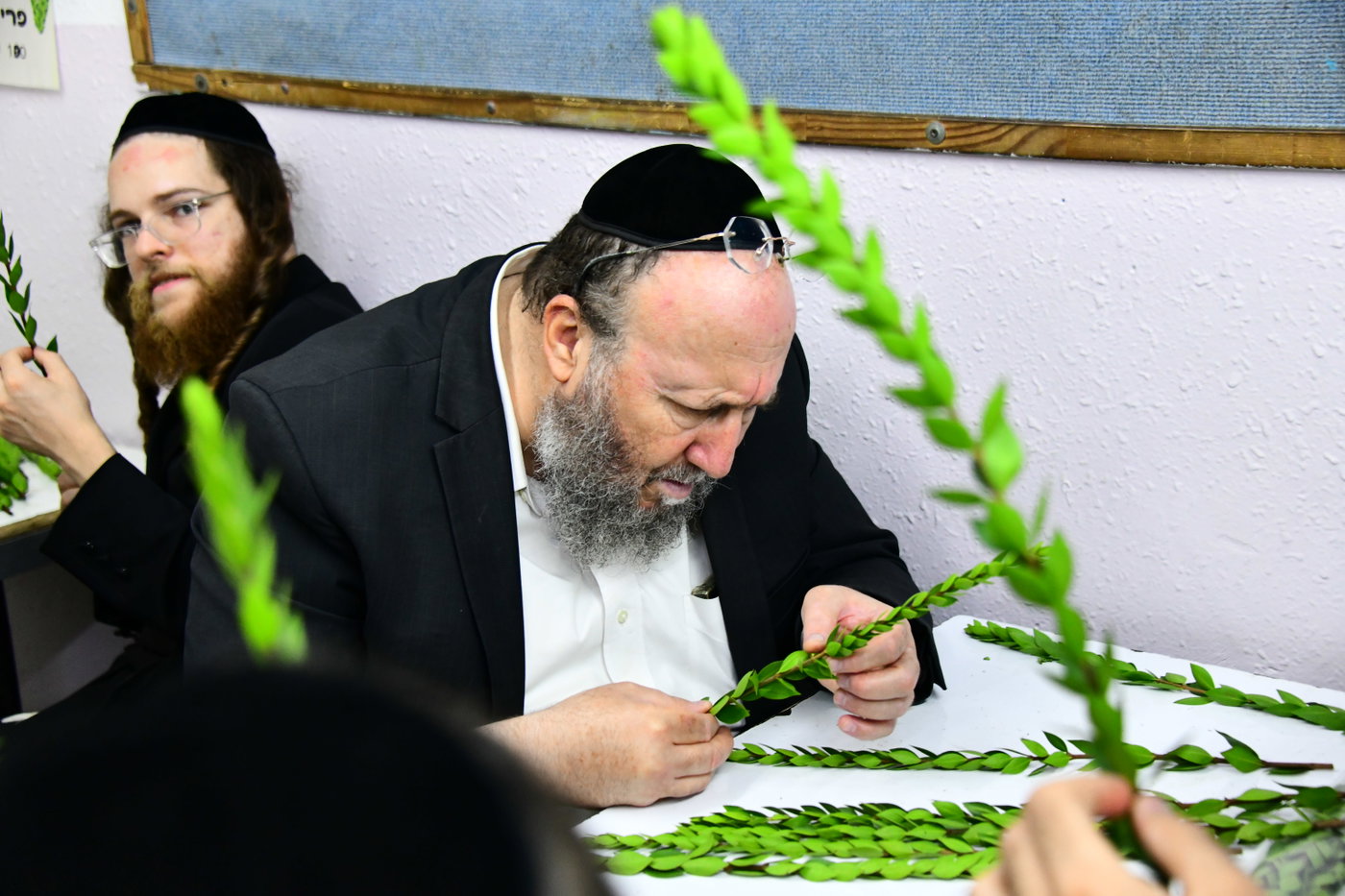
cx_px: 672
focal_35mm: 58
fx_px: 2167
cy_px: 448
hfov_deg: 34.5
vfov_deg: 23.4
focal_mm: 58
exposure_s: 1/160
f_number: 5
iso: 3200
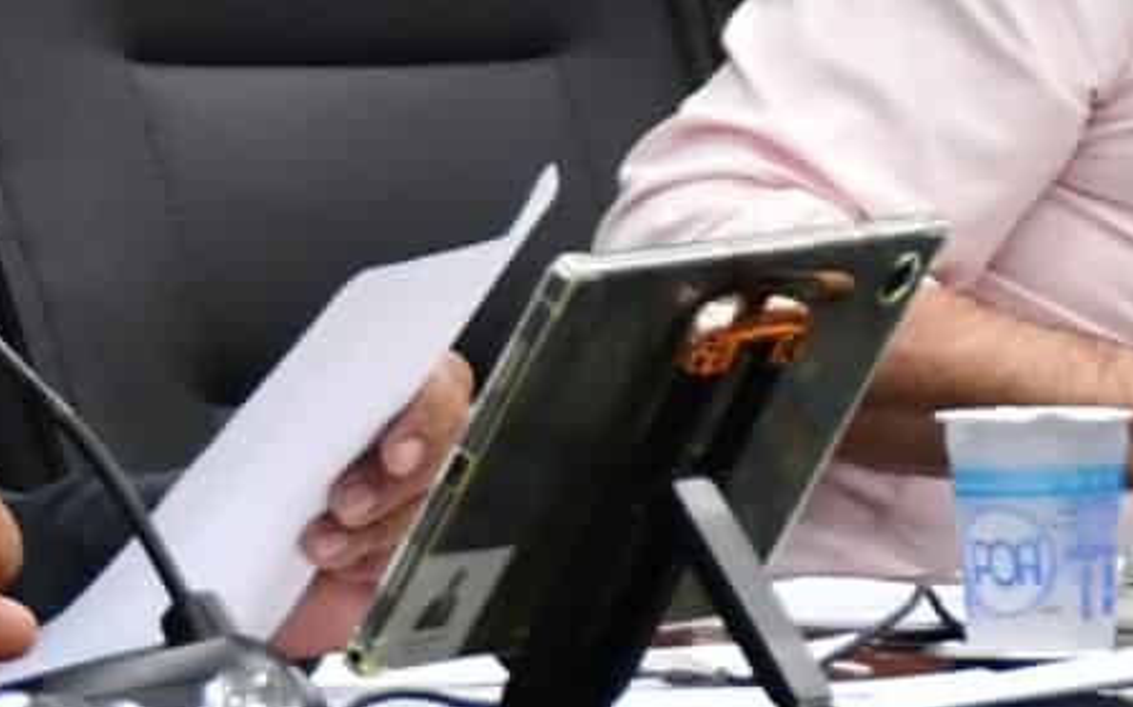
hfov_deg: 3.4
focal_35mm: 613
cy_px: 255
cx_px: 1767
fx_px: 18921
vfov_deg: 2.1
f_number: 5
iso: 1100
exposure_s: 1/125
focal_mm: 70
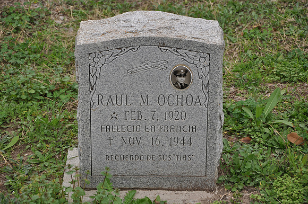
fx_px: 961
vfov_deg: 12.1
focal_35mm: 112
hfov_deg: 18.2
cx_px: 154
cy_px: 102
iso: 200
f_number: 5.6
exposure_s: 1/125
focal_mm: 75
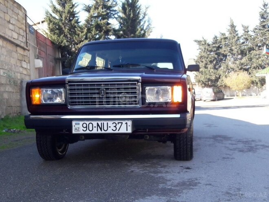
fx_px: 218
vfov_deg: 49.7
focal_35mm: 28
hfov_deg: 63.4
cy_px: 101
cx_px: 134
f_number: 1.9
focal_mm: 3.7
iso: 40
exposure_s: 1/321
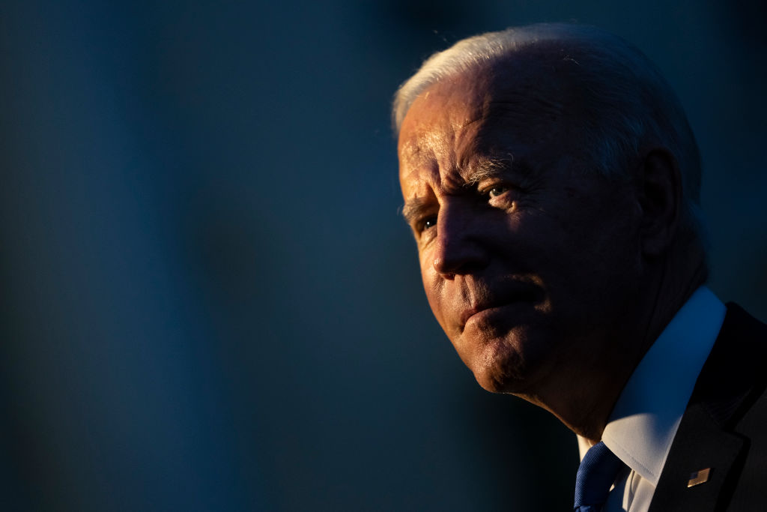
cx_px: 384
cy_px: 256
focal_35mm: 200
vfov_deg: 6.9
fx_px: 4261
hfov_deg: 10.3
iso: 1250
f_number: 2.8
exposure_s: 1/800
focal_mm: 200
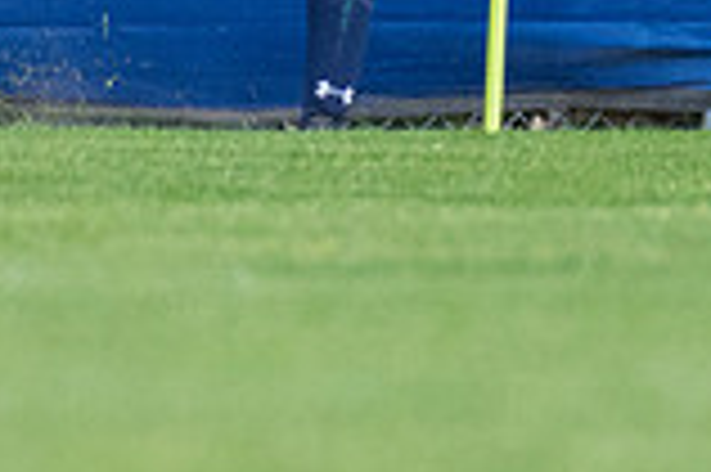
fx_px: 52085
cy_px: -292
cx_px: 356
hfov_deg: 0.8
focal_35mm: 2640
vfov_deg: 0.5
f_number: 5.6
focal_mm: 480
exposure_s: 1/2000
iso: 2000
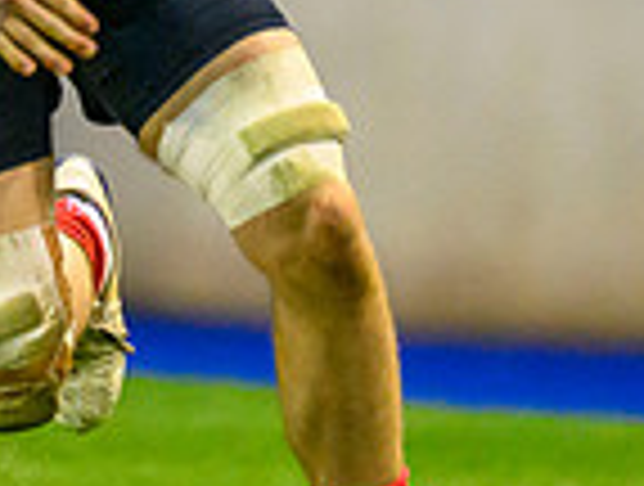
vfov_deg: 0.5
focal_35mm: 3063
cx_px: 230
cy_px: -308
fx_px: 57128
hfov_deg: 0.6
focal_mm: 560
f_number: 4
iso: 10000
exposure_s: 1/1000
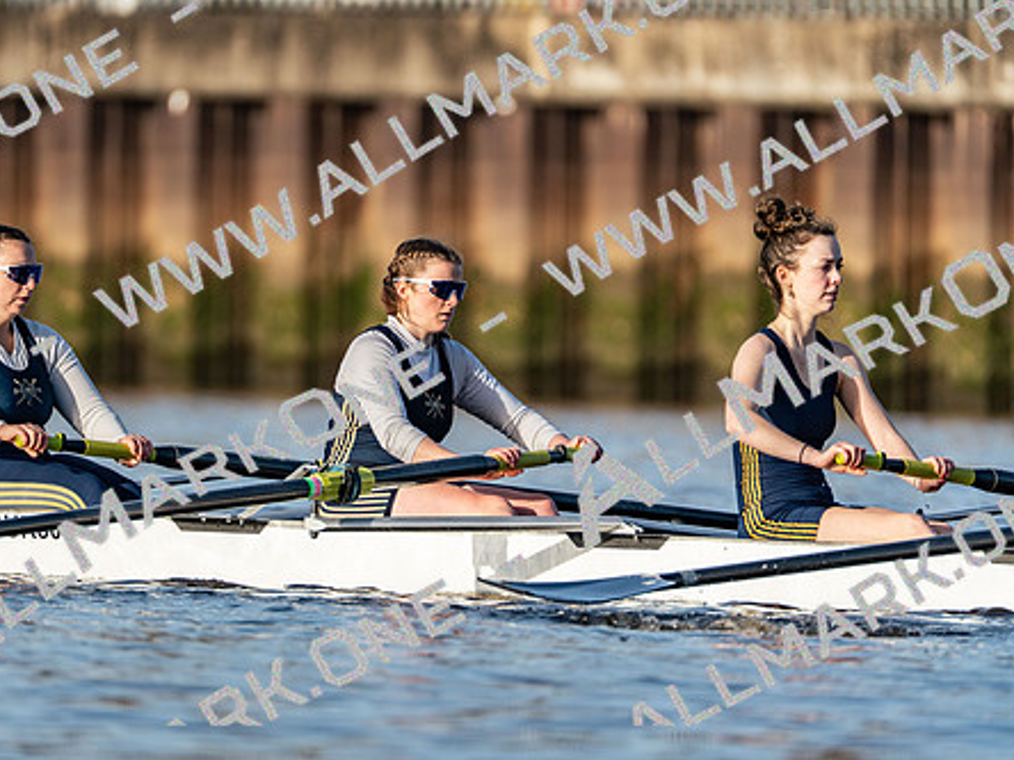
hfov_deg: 2.6
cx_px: 377
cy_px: 334
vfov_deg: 2.0
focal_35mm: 753
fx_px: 22057
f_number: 6.3
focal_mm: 600
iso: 500
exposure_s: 1/2000
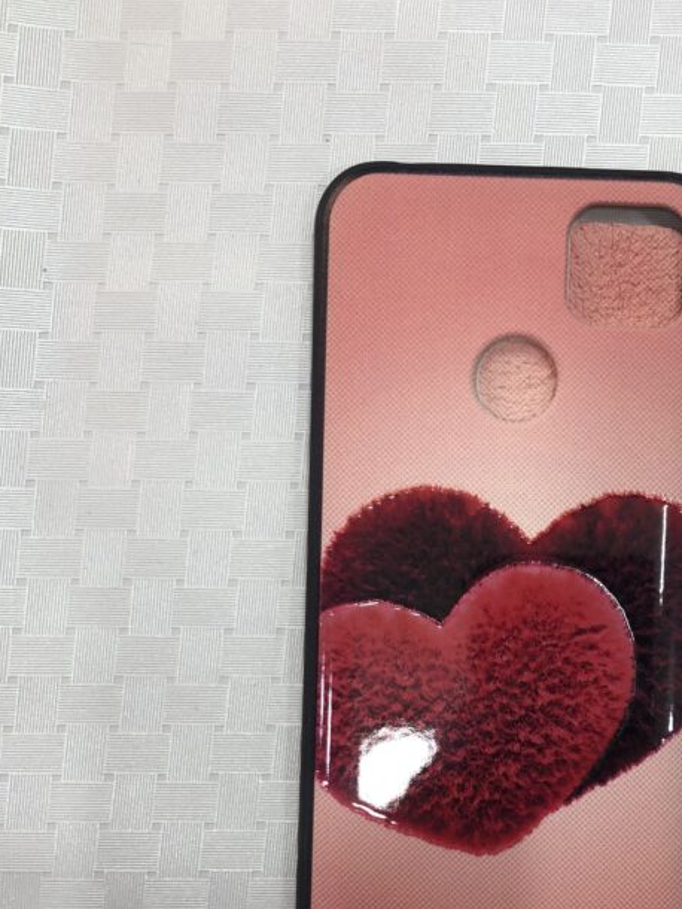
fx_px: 1234
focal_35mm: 47
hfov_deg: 30.4
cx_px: 515
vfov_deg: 39.9
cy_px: 611
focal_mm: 4
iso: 25
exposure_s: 1/100
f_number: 1.8
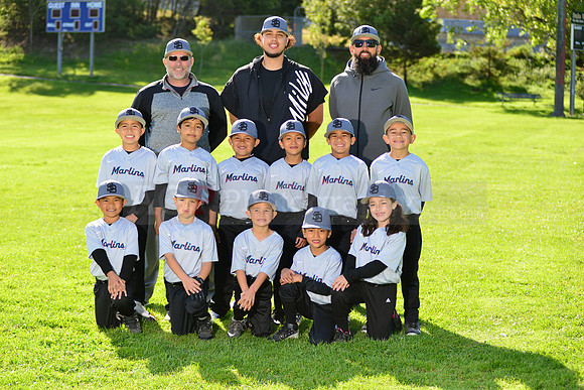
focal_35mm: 80
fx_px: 1298
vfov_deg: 17.1
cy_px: 195
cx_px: 292
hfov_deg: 25.4
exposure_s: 1/250
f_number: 5
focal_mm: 80
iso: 100
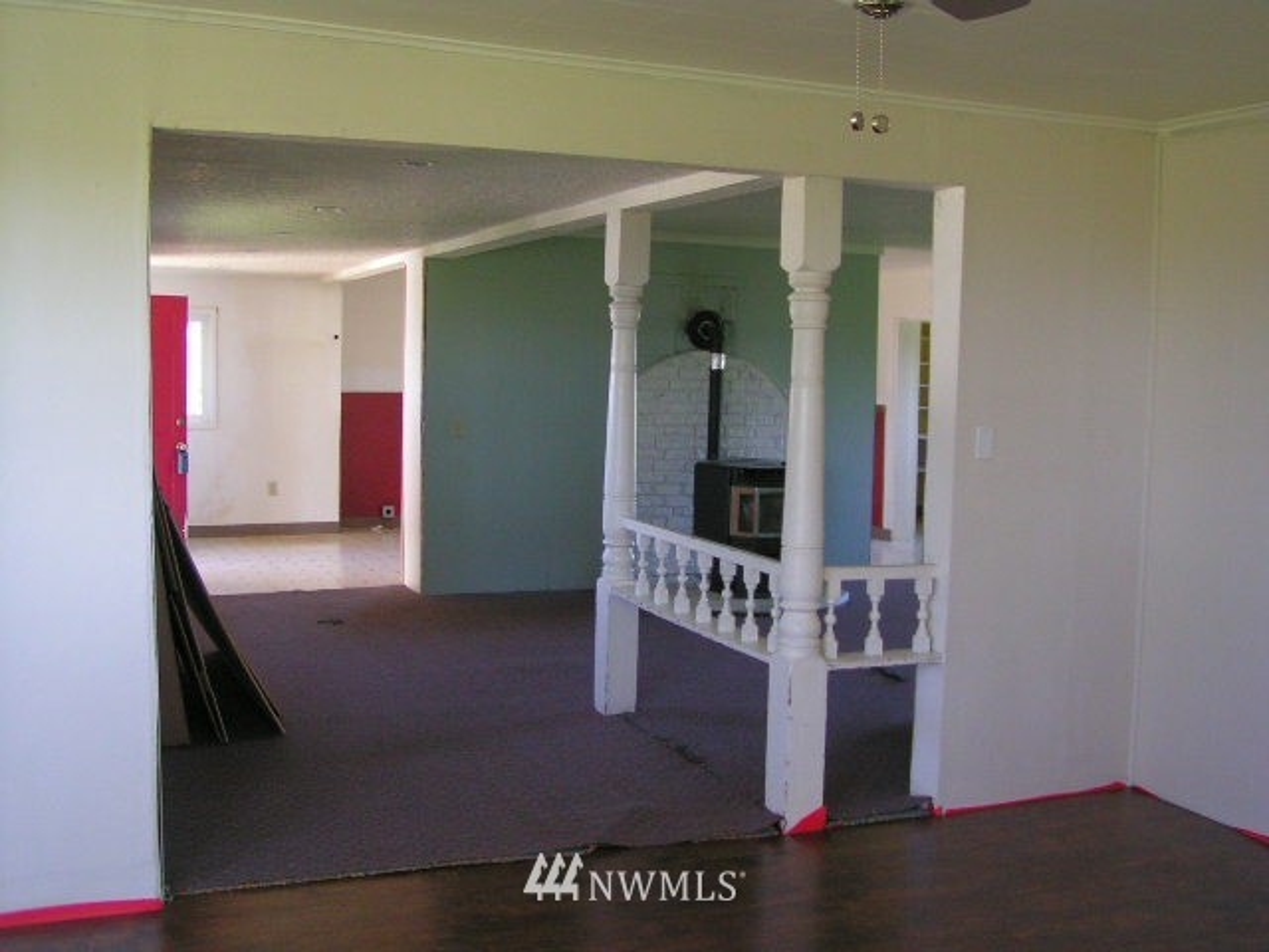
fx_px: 1393
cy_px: 476
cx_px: 634
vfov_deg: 37.7
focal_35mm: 38
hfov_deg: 49.0
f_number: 2.8
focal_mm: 5.8
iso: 160
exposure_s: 1/40
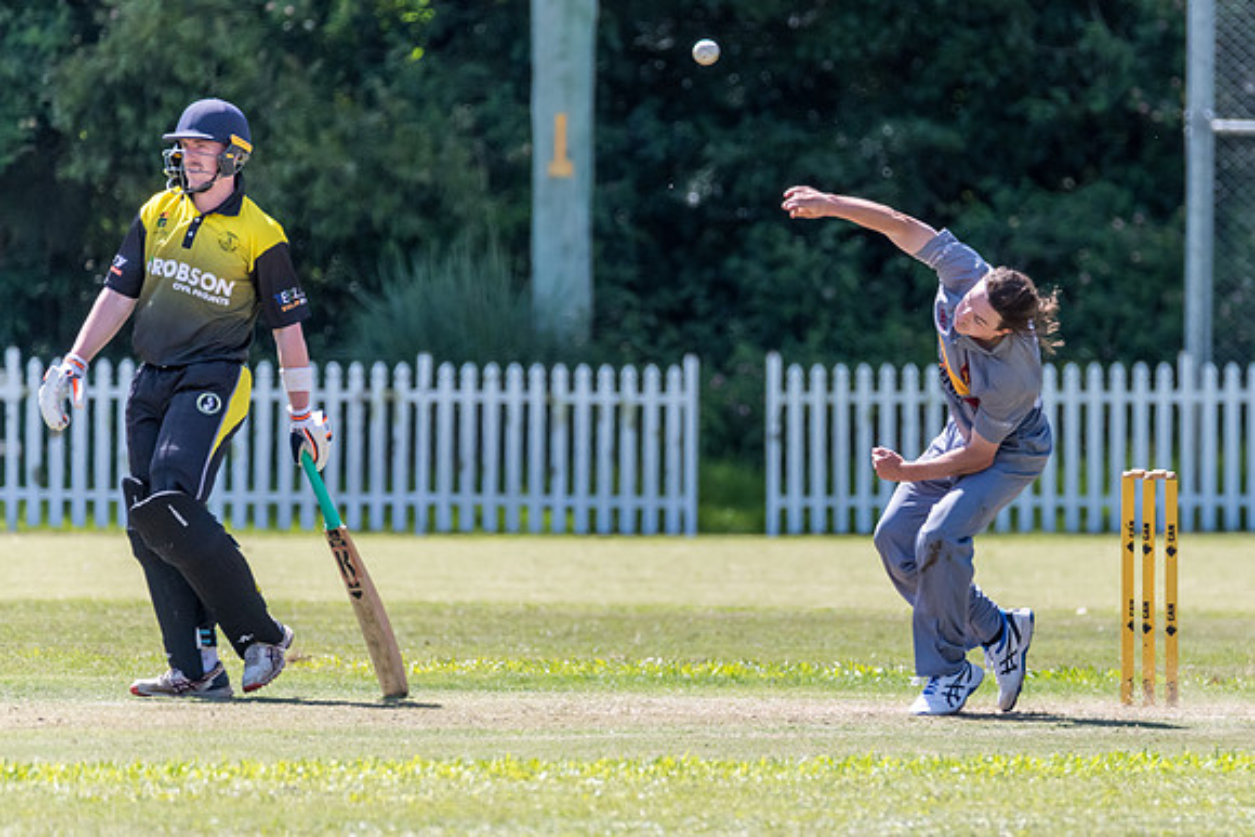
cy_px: 521
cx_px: 938
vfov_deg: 2.0
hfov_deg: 3.0
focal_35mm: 687
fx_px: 23966
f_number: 6.3
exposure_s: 1/2000
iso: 900
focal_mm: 460
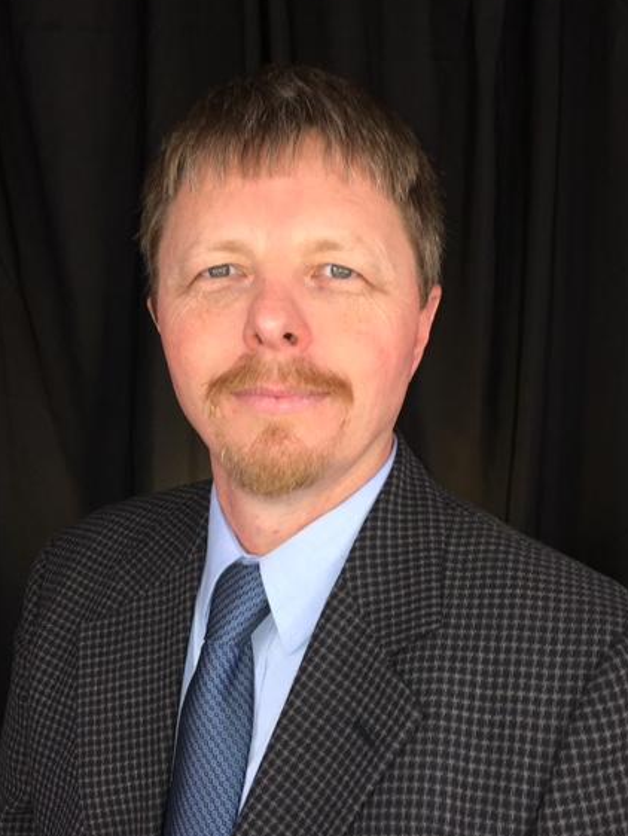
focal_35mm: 33
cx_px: 280
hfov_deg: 42.9
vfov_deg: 55.3
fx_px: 798
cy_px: 454
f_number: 2.2
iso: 32
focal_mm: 4.15
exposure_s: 1/30
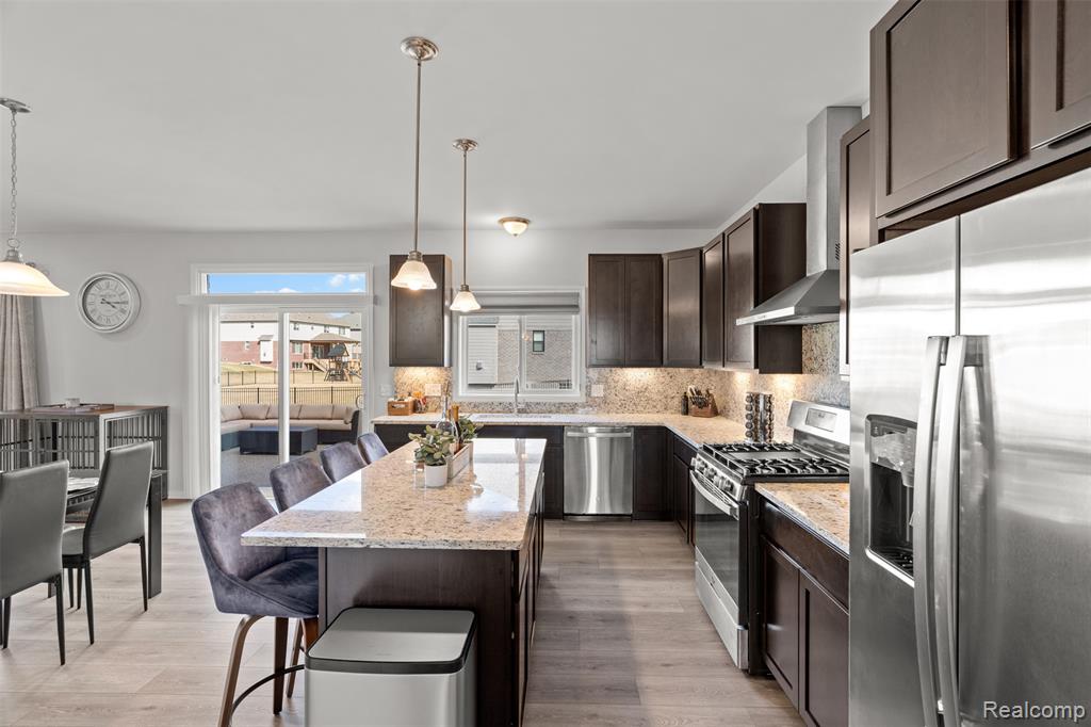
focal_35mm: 16
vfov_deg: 73.7
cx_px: 546
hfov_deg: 96.8
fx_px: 485
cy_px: 364
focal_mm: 16
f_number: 8
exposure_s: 1/2.5
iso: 400
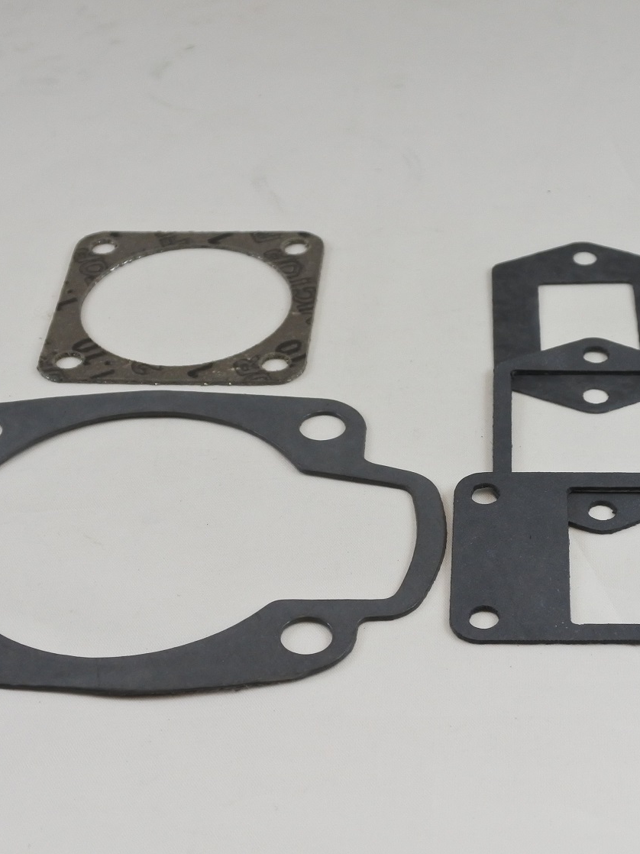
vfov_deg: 29.8
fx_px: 1603
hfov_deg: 22.5
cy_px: 427
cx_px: 419
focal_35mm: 65
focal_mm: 16.8
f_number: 4.5
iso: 400
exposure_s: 1/200
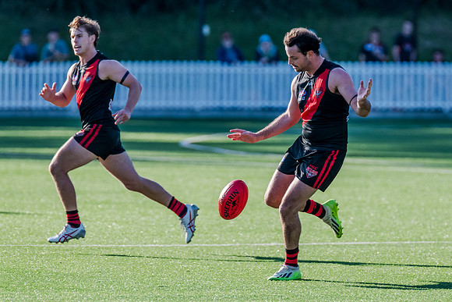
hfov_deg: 3.7
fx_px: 7068
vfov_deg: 2.4
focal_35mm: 563
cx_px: 299
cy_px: 197
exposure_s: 1/1600
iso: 800
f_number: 7.1
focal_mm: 420
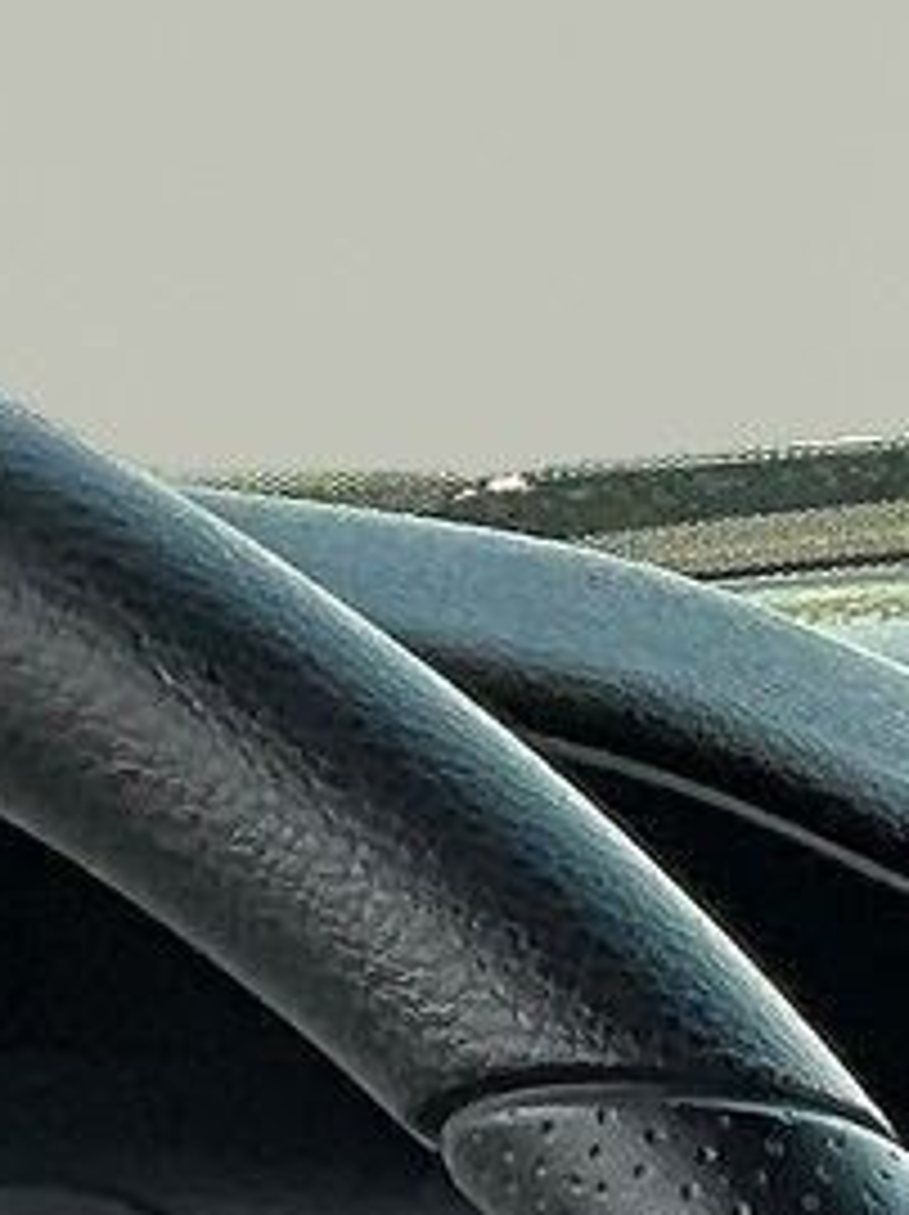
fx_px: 6032
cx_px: 3429
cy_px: 2470
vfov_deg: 10.5
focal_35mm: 172
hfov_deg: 6.9
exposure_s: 1/122
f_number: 1.8
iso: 25
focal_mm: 3
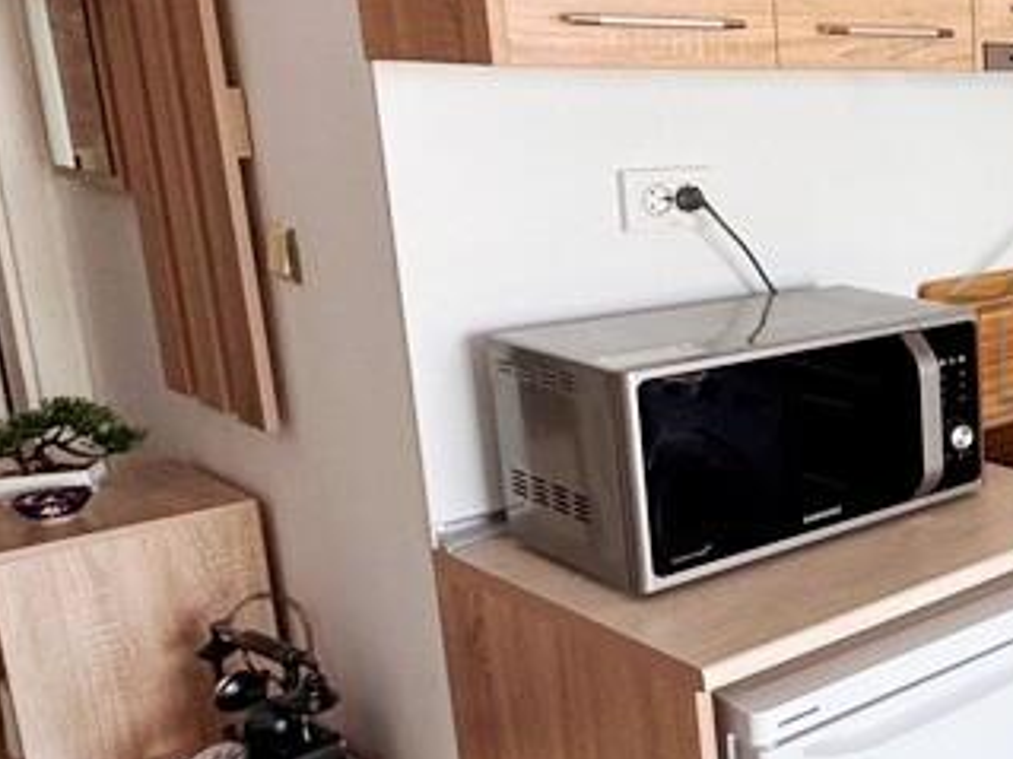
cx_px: 1413
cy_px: 318
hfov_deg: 30.1
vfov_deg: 32.1
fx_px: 1316
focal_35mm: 45
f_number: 2.2
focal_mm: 2.22
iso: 200
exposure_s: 1/99
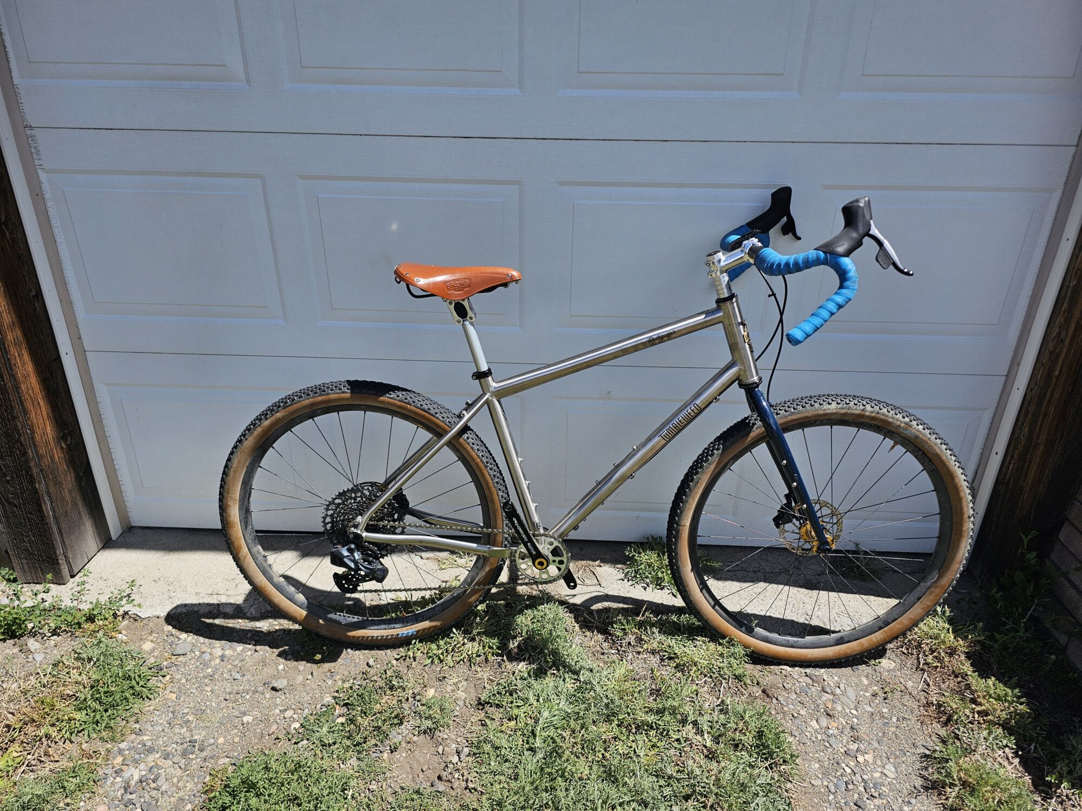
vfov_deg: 58.9
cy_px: 406
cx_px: 541
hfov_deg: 73.9
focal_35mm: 23
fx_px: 719
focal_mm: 6.3
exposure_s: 1/645
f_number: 1.7
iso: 10
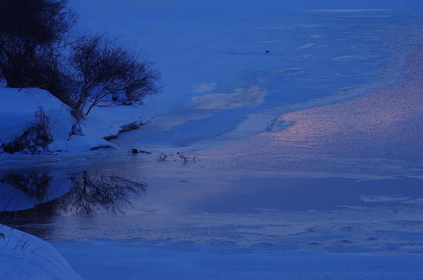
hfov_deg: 11.4
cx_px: 212
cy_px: 140
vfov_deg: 7.6
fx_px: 2110
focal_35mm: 180
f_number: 11
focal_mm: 120
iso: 100
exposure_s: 1/4
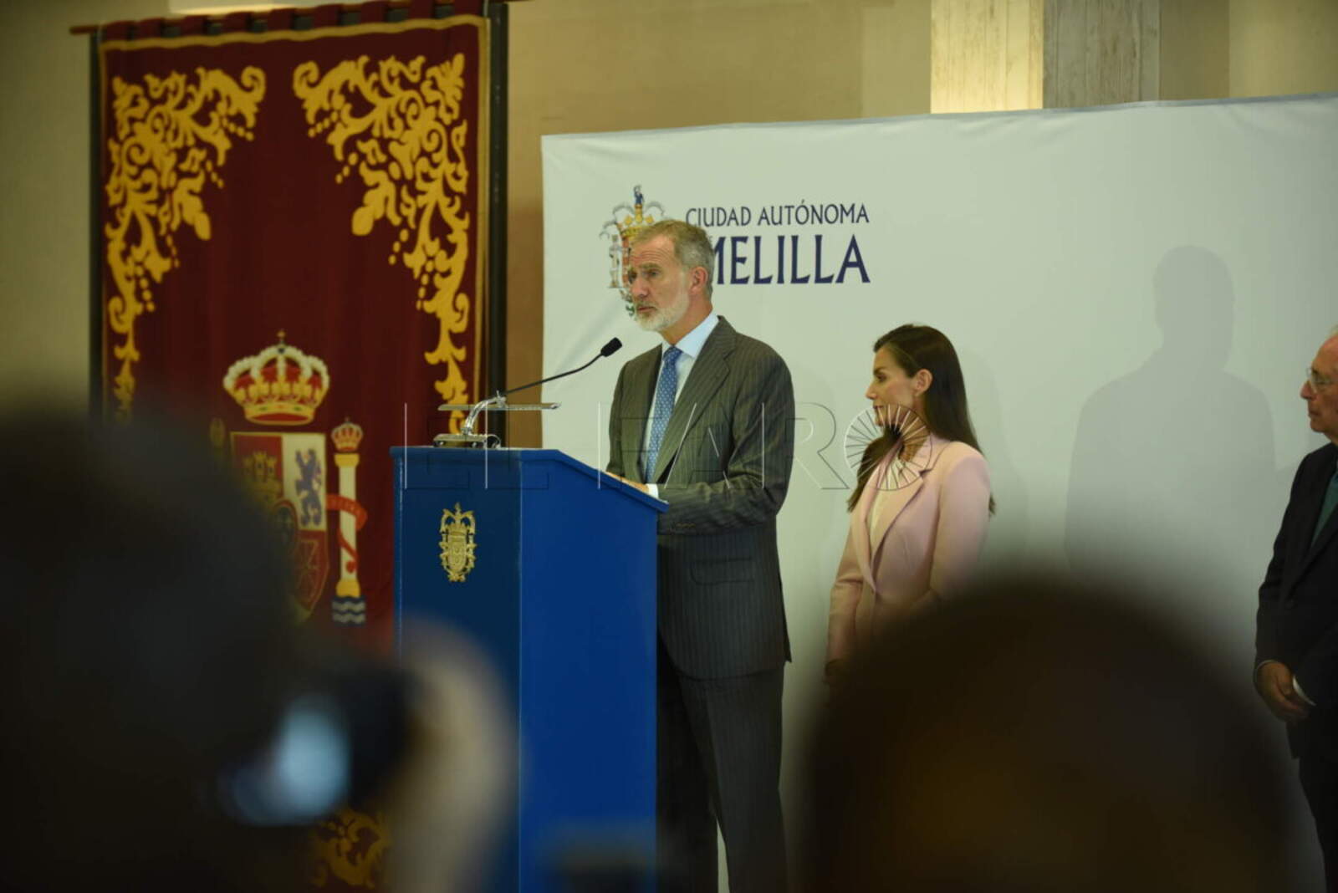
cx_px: 669
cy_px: 446
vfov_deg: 11.4
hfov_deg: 17.1
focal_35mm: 120
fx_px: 4461
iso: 1600
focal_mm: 120
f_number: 2.8
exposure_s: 1/125
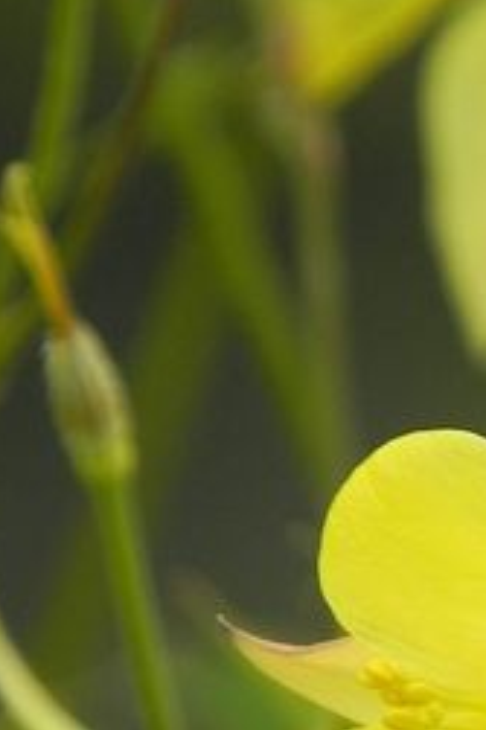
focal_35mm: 1250
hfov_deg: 1.1
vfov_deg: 1.7
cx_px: 762
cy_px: 736
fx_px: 25346
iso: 160
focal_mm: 67.2
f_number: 5
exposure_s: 1/640
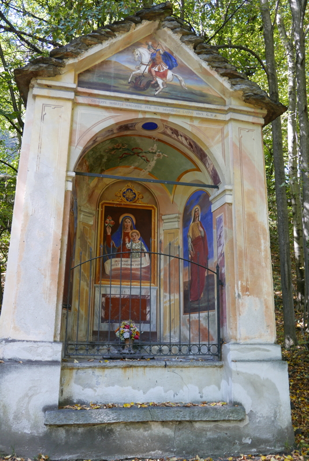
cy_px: 230
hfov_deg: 39.0
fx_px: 437
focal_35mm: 34
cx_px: 154
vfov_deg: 55.8
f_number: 2.5
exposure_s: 1/125
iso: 200
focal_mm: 15.4
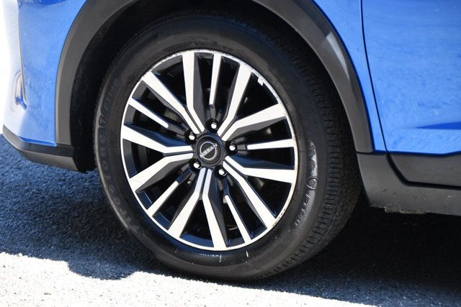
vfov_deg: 8.3
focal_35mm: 165
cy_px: 154
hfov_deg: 12.4
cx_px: 230
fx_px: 2113
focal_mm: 110
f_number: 5.6
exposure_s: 1/250
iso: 400
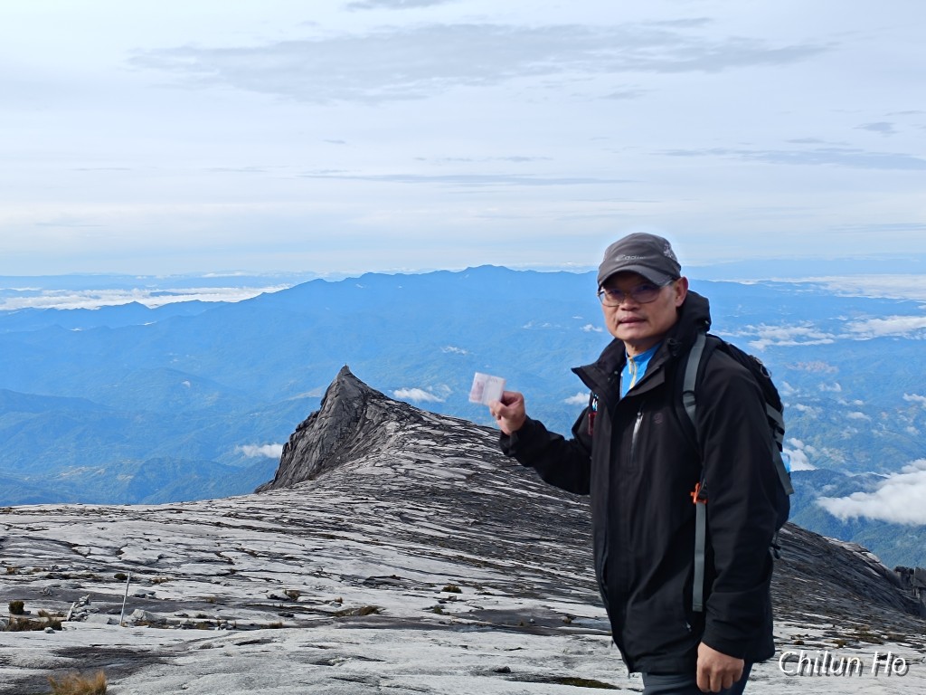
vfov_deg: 56.8
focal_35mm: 24
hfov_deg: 71.6
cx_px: 463
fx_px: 642
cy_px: 348
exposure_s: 1/551
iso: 52
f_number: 1.65
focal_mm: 6.14
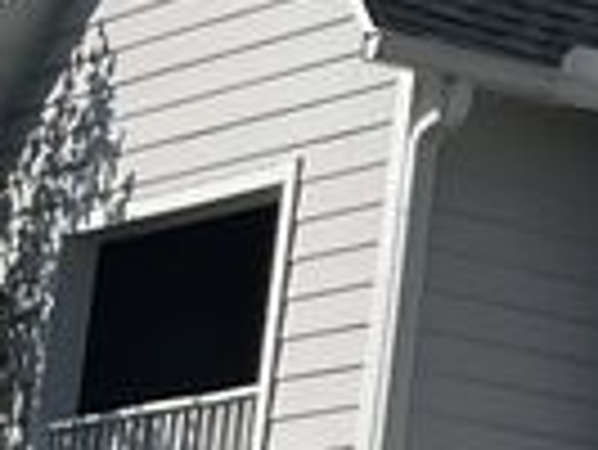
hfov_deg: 8.1
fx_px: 3458
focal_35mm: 200
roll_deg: -2.0
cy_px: 486
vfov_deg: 7.4
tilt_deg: +9.1
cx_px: 1942
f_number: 1.6
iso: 50
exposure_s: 1/9091
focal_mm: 5.1
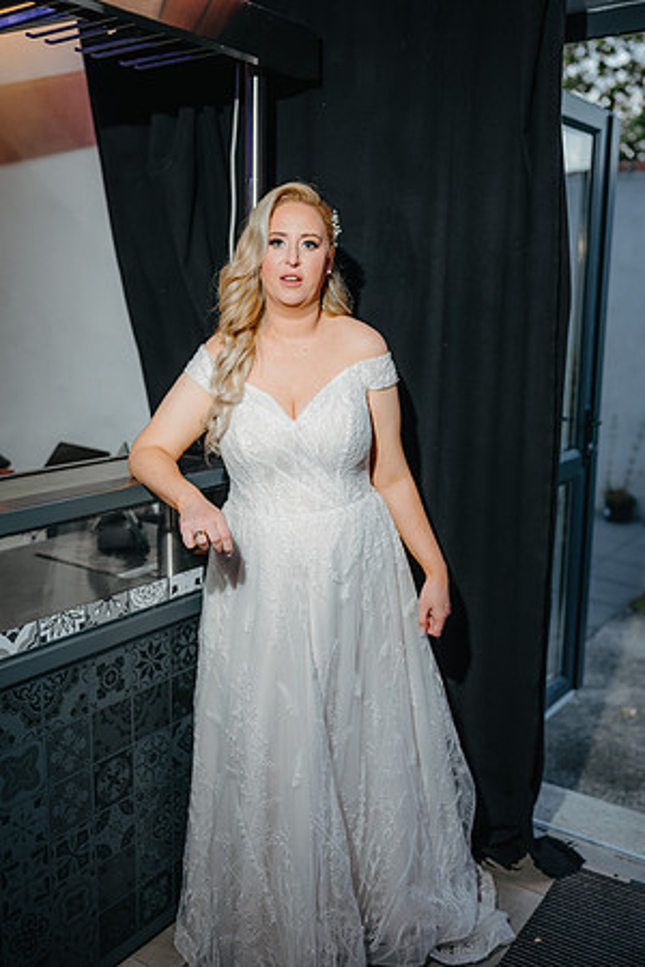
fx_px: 941
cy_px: 484
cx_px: 322
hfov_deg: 37.9
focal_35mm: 35
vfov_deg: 54.4
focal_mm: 35
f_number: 1.8
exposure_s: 1/200
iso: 200
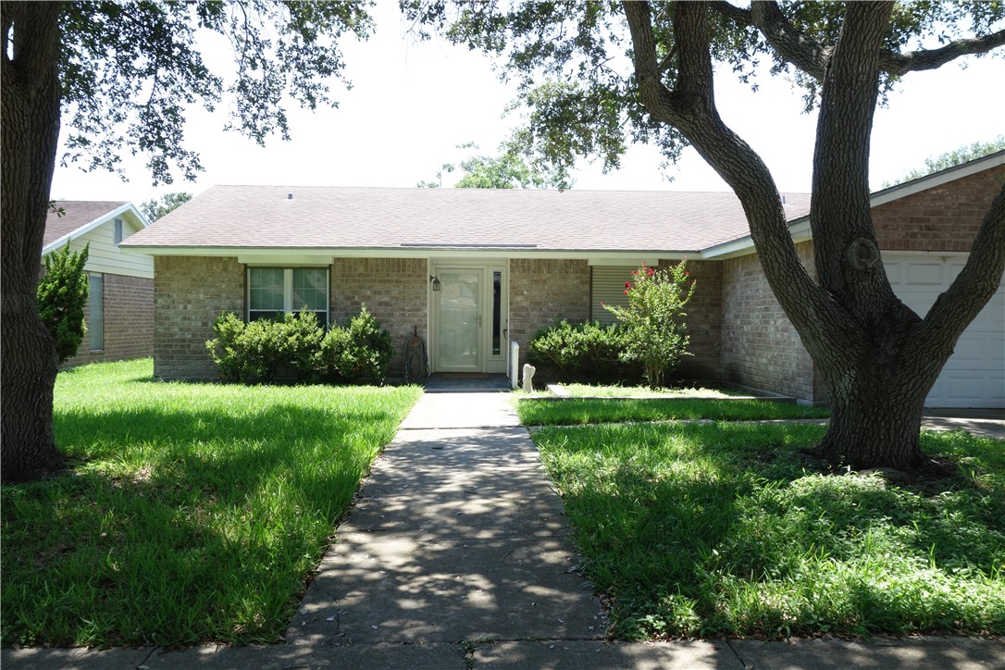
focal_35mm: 31
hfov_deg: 60.3
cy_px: 335
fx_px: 865
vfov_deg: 42.3
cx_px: 502
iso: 125
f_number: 5.6
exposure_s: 1/100
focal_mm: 11.6
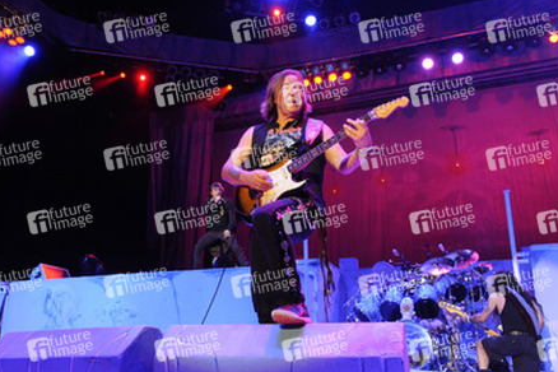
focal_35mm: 37
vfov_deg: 35.9
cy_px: 187
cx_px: 280
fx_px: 573
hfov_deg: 51.9
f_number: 5.6
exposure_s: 1/160
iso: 4000
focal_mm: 36
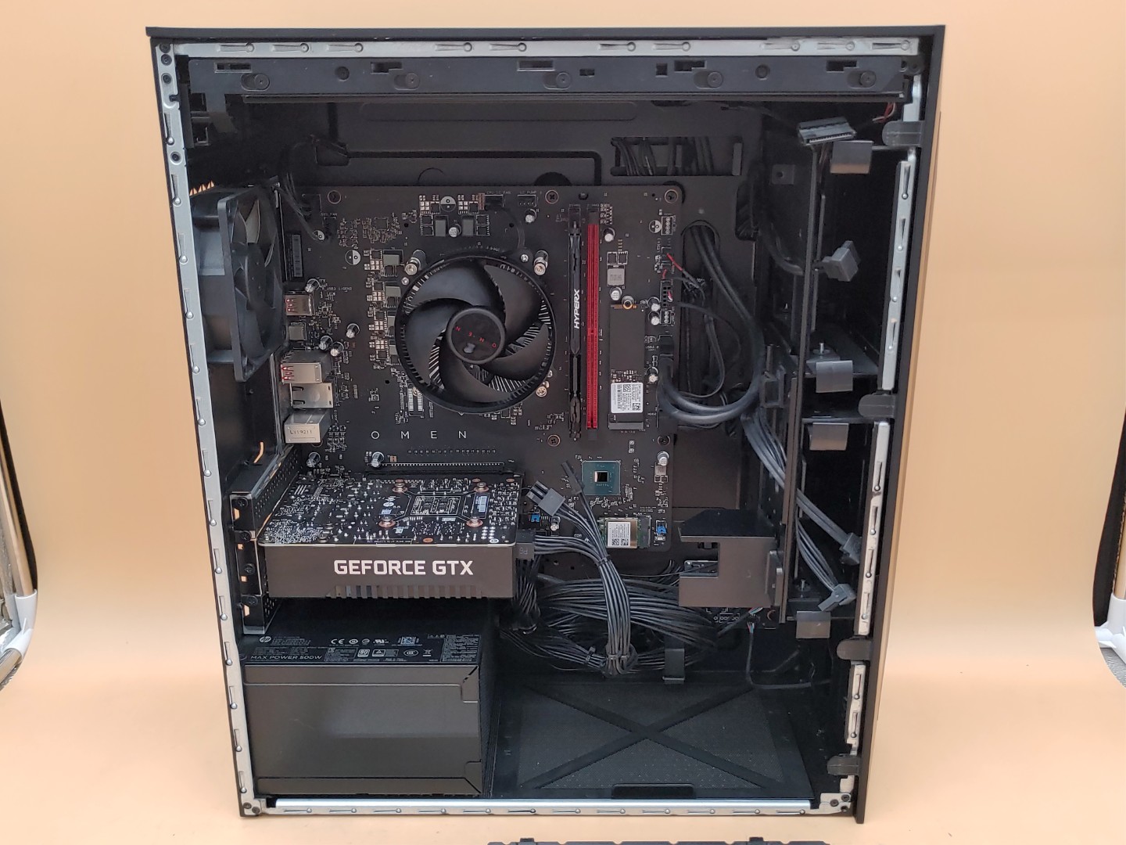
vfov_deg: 42.9
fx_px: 1073
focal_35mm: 33
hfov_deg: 55.4
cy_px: 422
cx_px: 563
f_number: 1.8
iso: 50
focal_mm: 4.36
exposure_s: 1/60
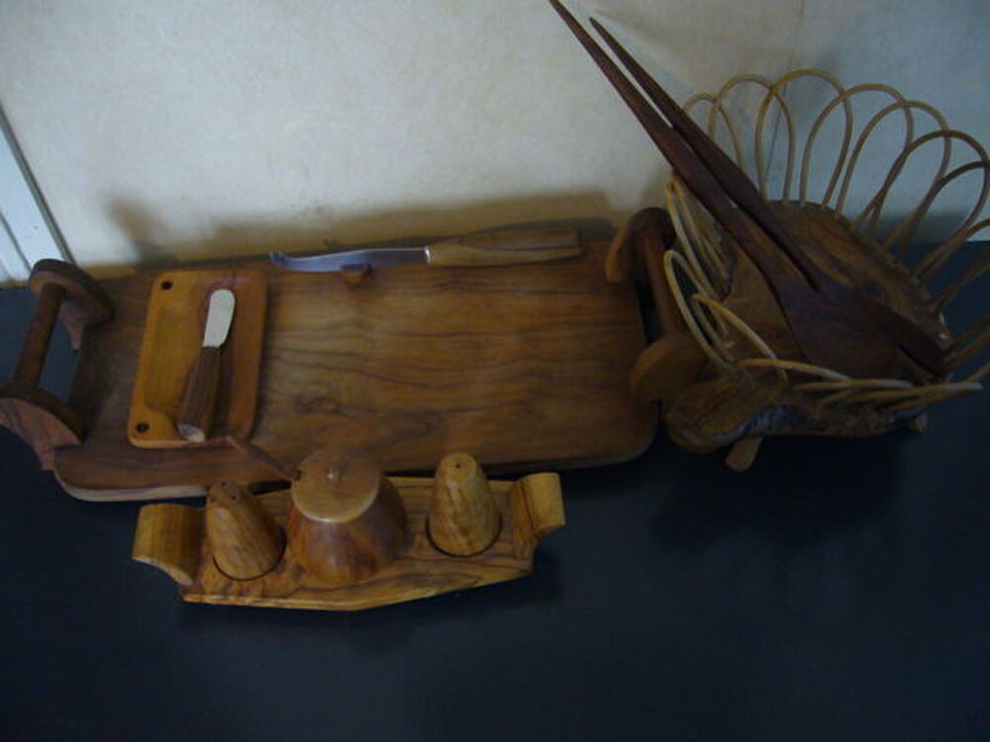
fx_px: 1001
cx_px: 495
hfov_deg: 52.6
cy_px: 371
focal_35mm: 35
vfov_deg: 40.7
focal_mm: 5.8
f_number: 2.8
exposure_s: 1/8
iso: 200
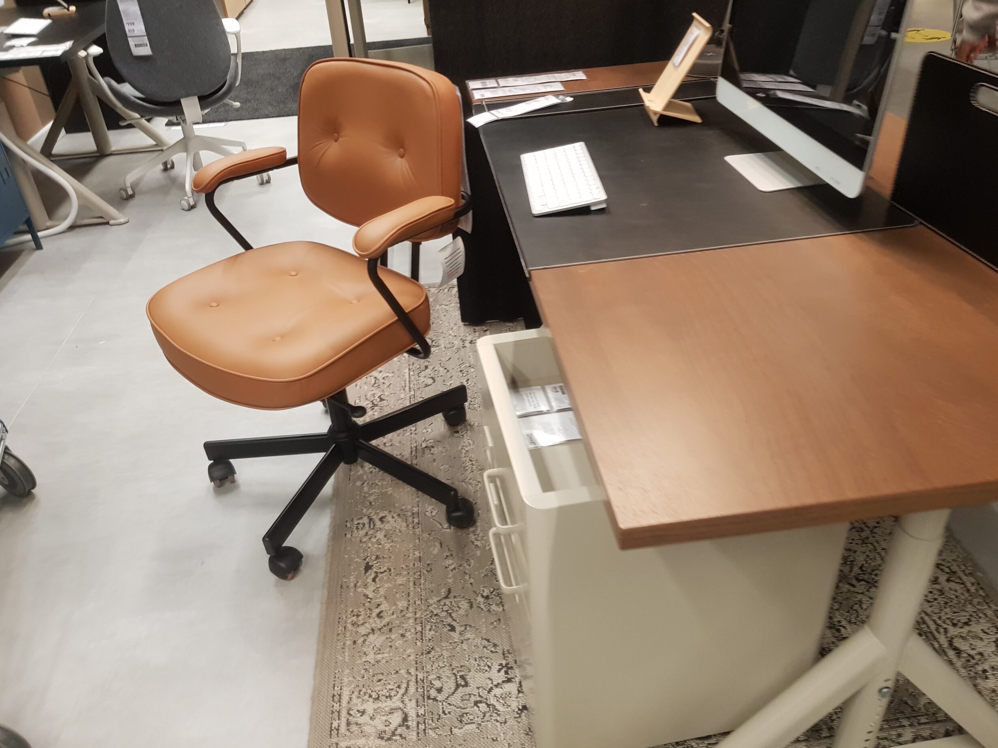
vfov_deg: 51.4
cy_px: 370
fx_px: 778
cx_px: 489
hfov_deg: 65.3
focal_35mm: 27
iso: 200
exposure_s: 1/50
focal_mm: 4.2
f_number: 1.7
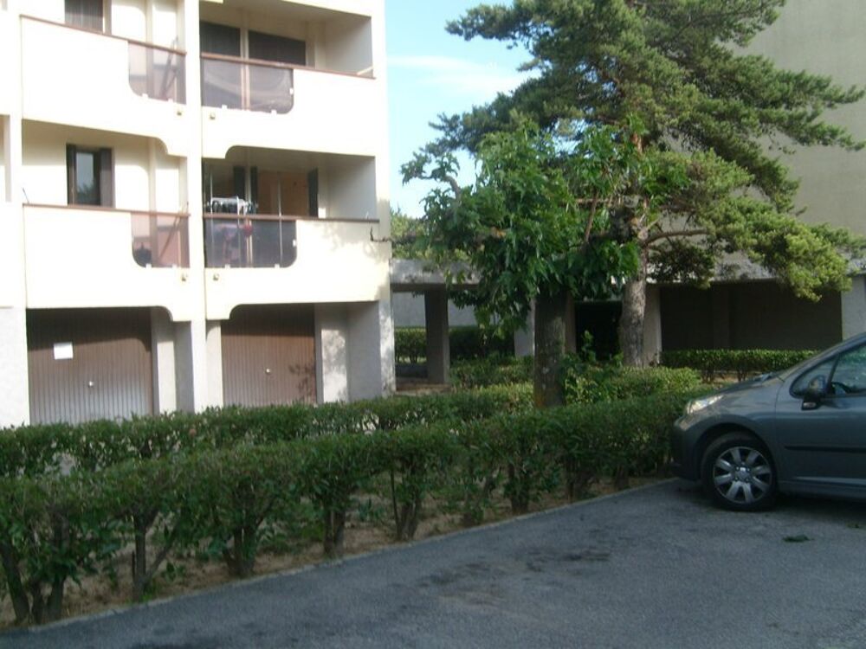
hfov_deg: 52.6
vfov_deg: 40.7
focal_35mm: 35
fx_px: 876
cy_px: 324
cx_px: 433
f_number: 7.1
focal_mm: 5.8
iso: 80
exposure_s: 1/90
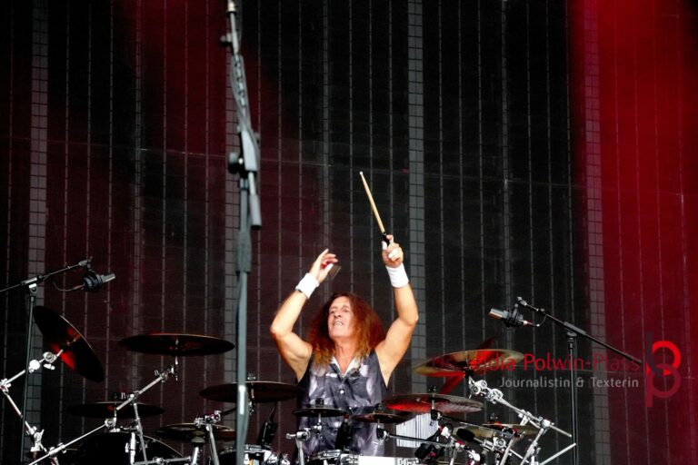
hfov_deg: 14.0
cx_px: 349
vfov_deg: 9.3
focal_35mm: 147
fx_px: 2850
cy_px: 232
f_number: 5.6
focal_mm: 98
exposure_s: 1/80
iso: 6400
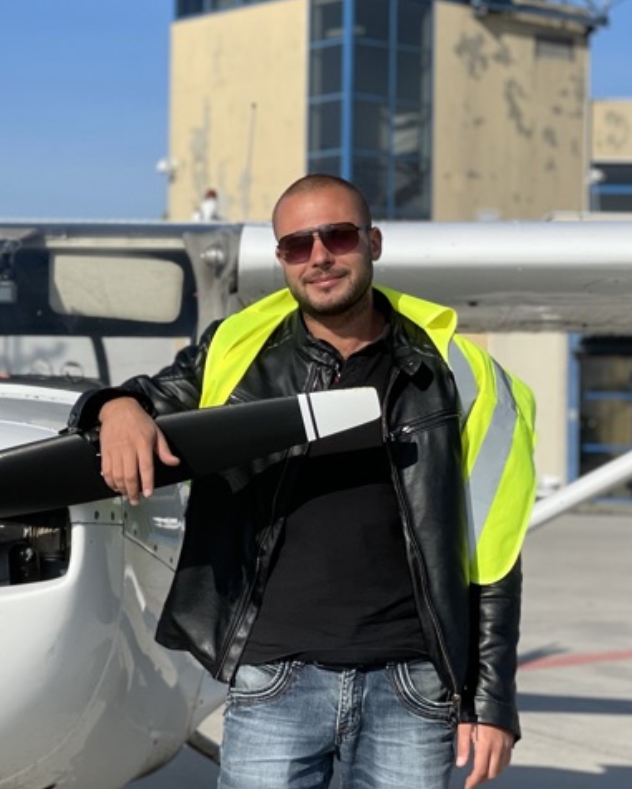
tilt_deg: +2.4
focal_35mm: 96
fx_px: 2244
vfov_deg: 20.0
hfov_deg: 15.9
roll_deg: -0.7
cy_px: 369
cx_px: 144
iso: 32
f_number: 2
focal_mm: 6
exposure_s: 1/3984
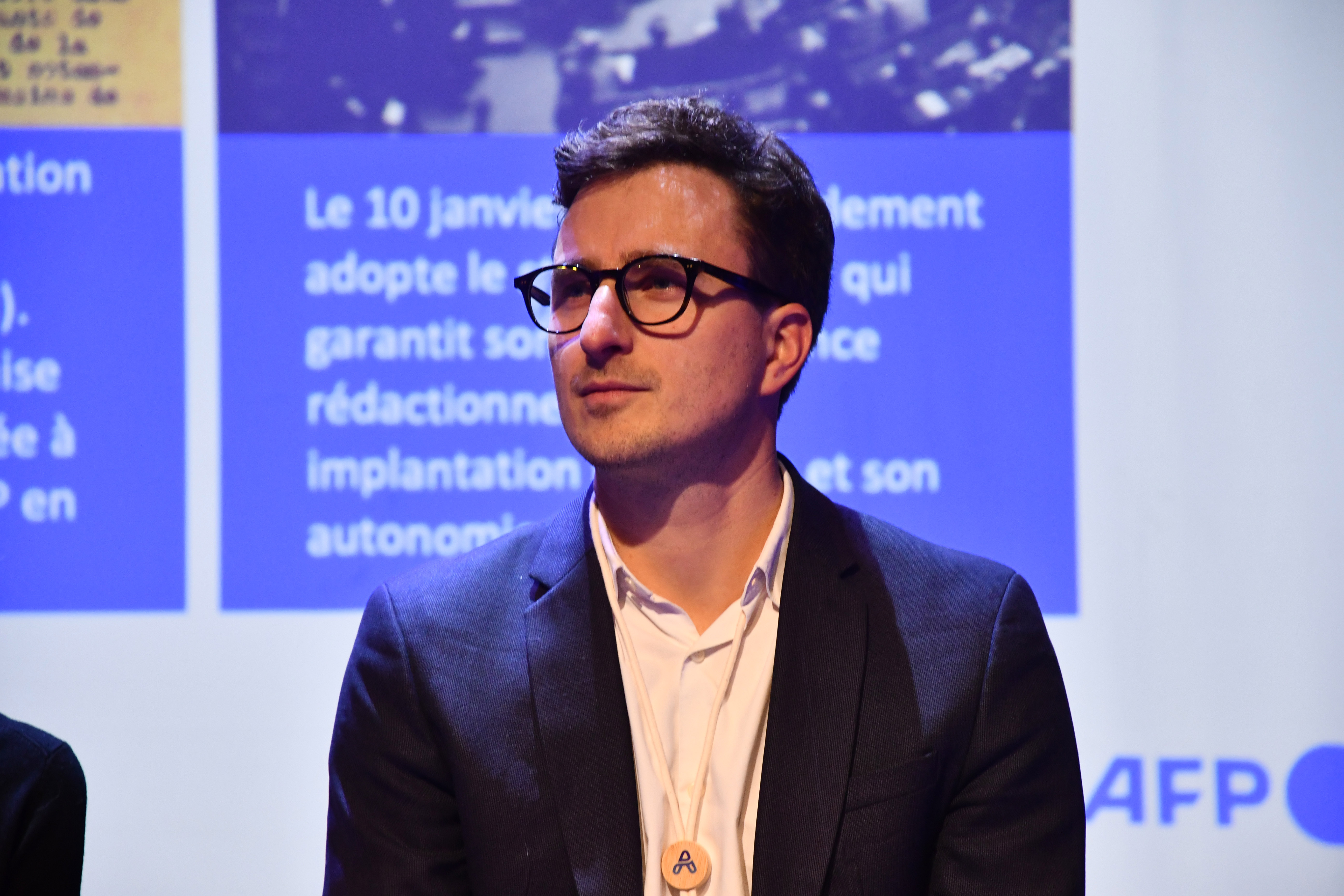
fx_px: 4480
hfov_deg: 17.1
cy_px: 448
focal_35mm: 120
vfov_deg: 11.4
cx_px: 672
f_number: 4.5
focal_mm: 80
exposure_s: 1/125
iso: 2000
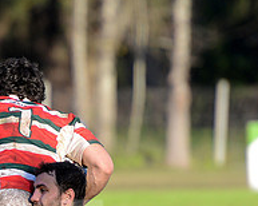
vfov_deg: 2.0
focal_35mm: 791
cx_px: -8
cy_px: 240
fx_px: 6034
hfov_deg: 2.4
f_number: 4
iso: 640
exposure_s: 1/1000
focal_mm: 280
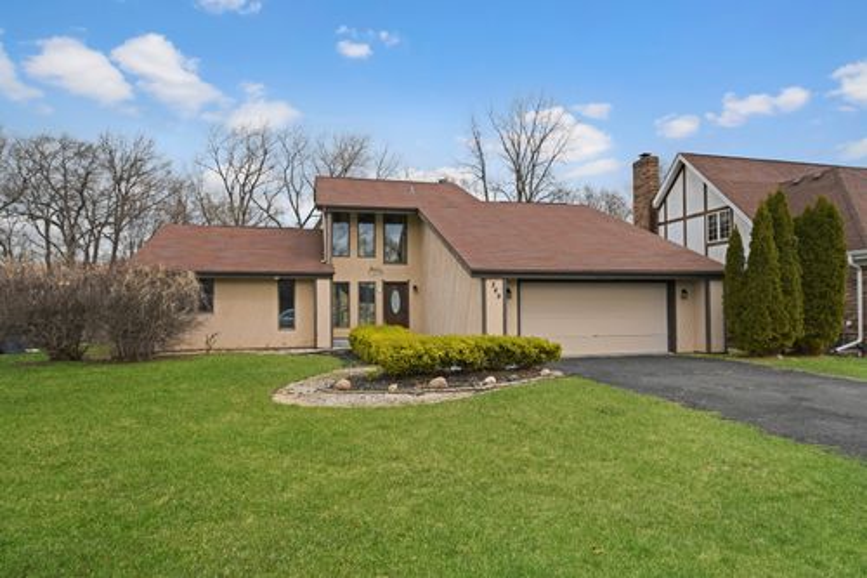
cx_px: 434
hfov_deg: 81.2
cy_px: 289
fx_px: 506
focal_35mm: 21
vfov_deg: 59.5
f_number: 4
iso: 200
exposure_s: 1/8000
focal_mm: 14
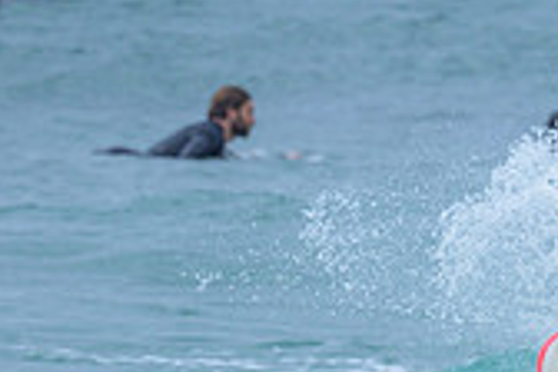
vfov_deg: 0.4
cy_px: 459
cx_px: 750
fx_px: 48124
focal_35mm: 3105
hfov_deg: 0.7
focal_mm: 800
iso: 200
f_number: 6.3
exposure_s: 1/2000
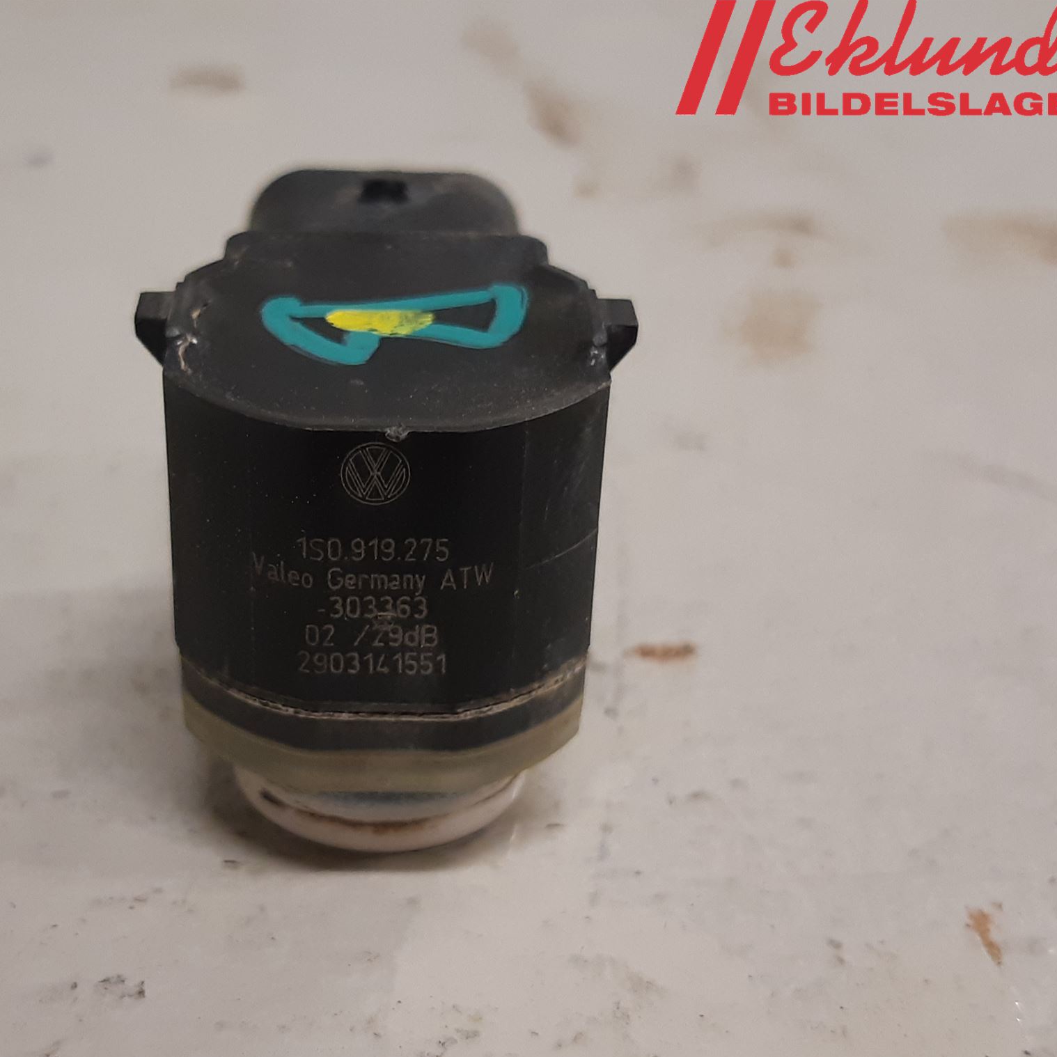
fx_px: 1071
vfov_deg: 52.5
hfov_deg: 51.9
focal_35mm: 31
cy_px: 532
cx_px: 390
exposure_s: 1/50
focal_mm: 3.93
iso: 160
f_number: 1.7
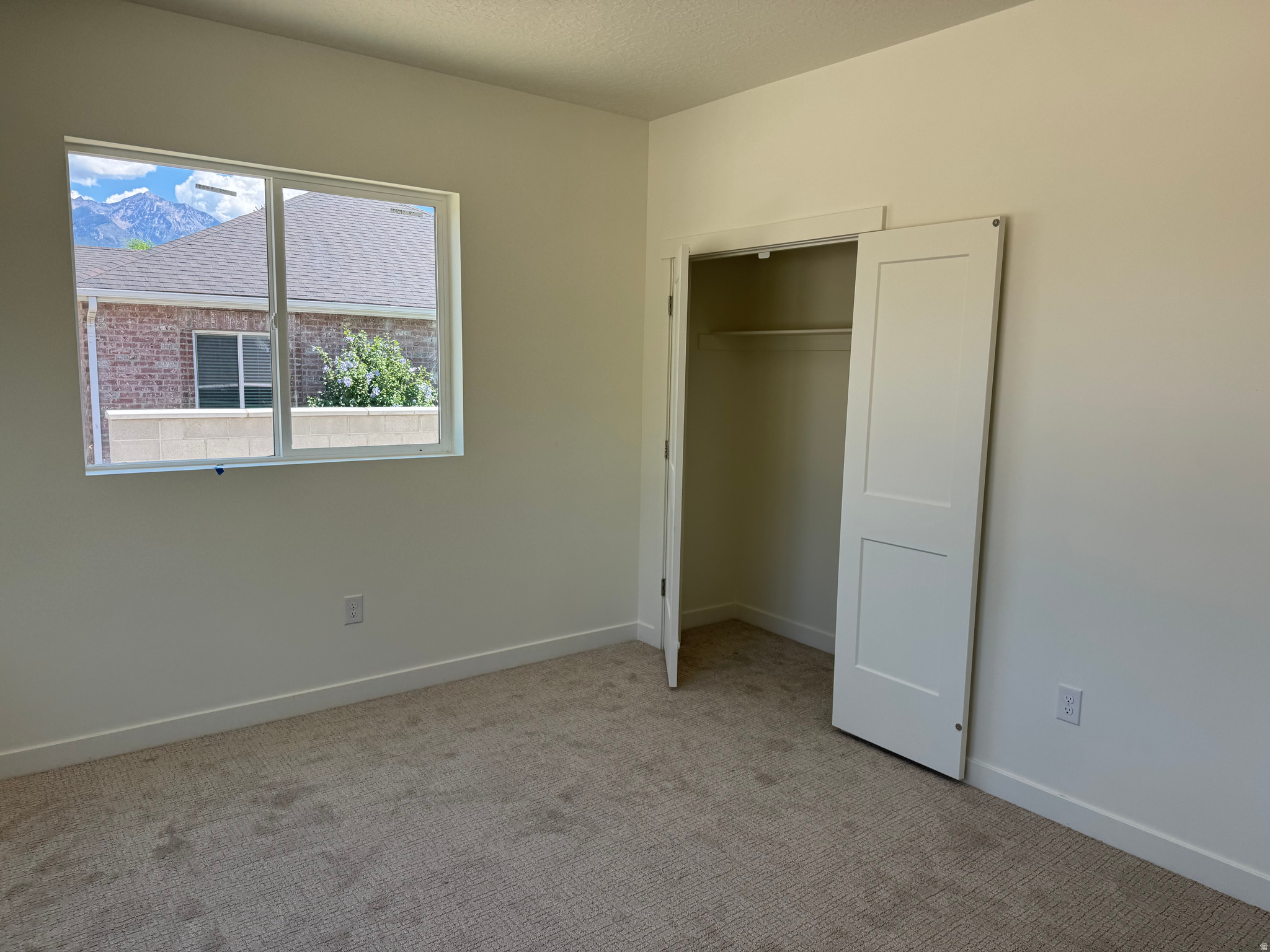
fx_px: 881
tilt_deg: -6.8
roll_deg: -1.2
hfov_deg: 71.6
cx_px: 635
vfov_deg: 56.8
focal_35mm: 24
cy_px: 476
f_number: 1.78
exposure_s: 1/593
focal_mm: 6.76
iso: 80
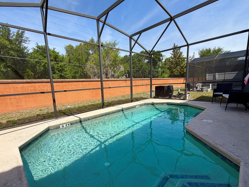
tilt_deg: -9.3
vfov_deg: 74.5
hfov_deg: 90.8
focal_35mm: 17
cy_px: 104
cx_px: 114
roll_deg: +3.1
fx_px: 122
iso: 32
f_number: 2.2
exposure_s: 1/770
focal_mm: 2.22
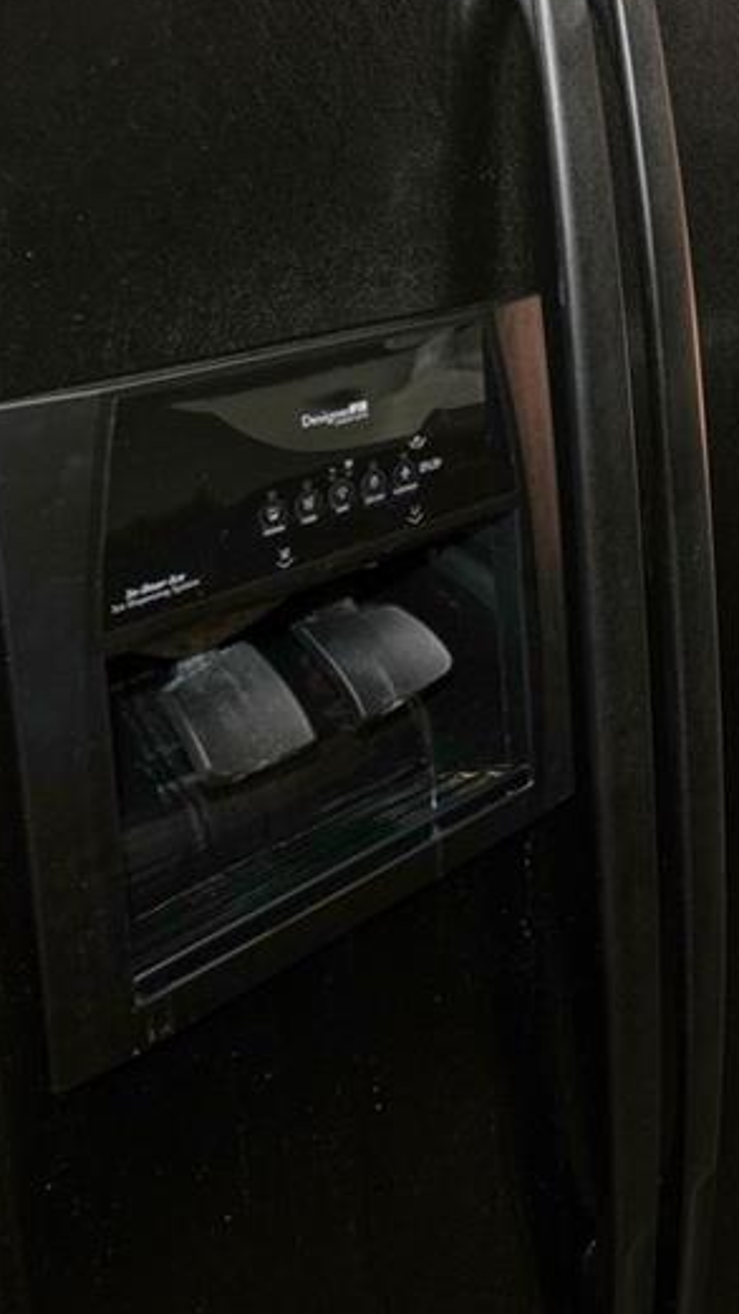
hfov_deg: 17.6
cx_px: 1523
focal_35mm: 45
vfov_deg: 42.4
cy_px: 179
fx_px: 1568
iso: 400
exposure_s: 1/200
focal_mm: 14
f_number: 5.6
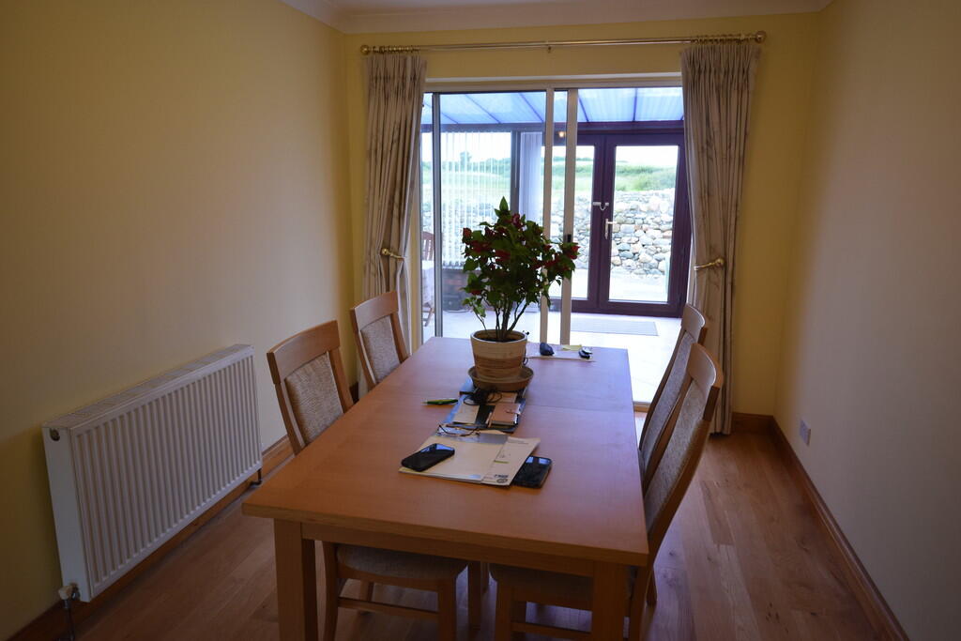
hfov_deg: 73.7
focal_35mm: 24
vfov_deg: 53.1
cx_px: 480
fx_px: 641
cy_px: 320
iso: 400
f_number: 5.6
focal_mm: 16
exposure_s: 1/125
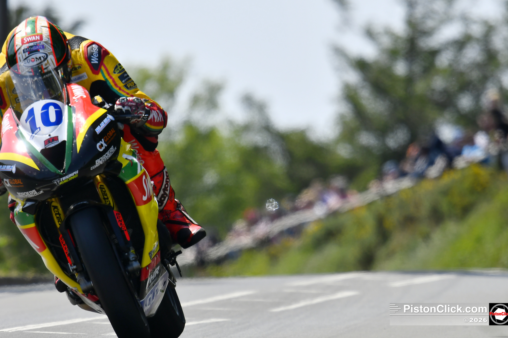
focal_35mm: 709
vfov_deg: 1.9
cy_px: 182
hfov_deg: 2.9
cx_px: 226
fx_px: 10002
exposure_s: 1/1250
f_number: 6.3
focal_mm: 420
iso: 180
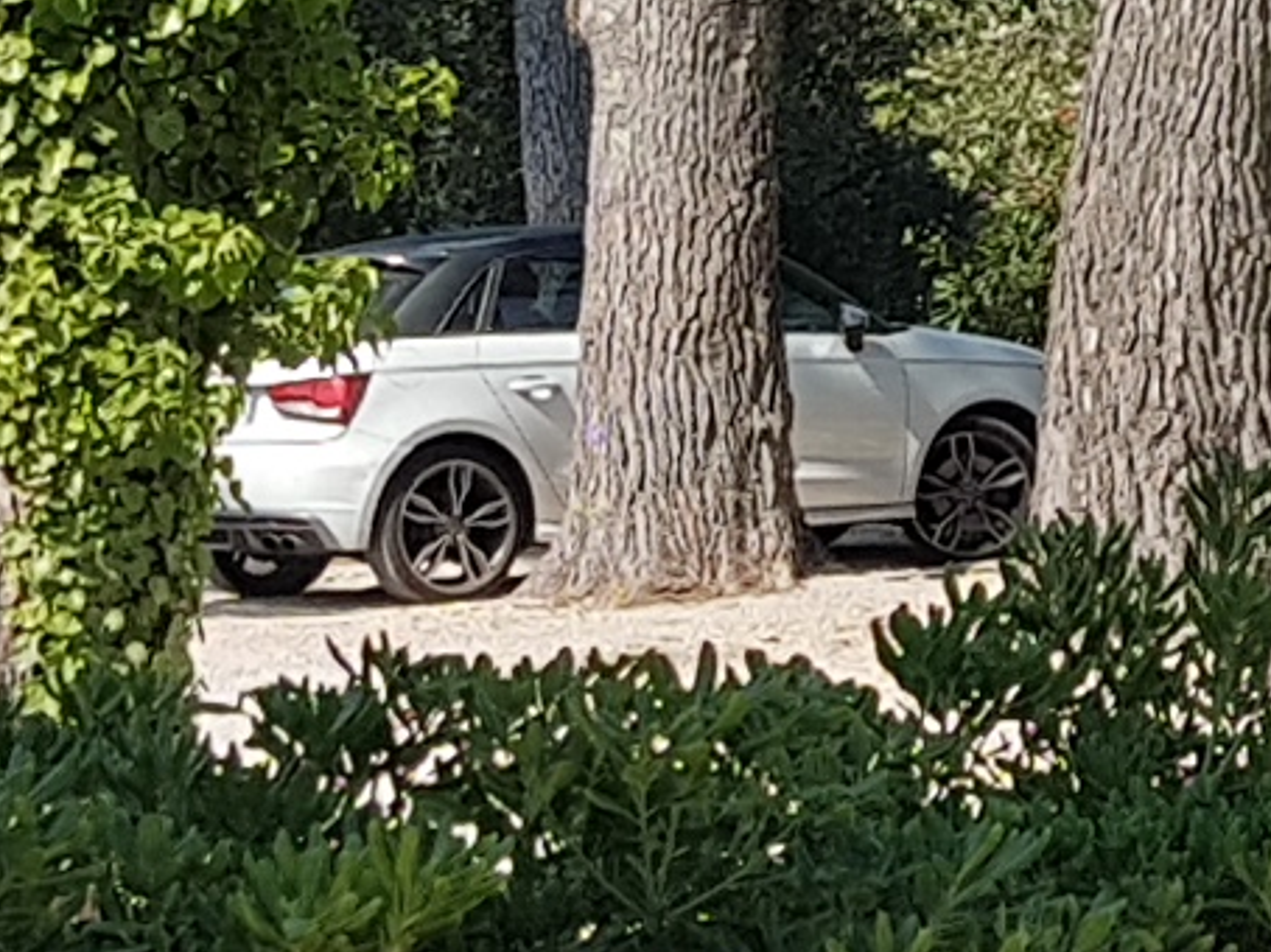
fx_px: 6055
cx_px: 1638
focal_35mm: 165
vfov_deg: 8.6
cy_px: -818
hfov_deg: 11.7
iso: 40
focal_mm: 4.2
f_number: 1.7
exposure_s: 1/1864
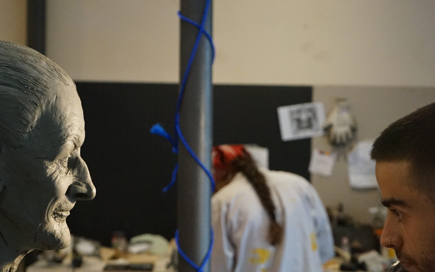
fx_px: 818
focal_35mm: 69
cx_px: 217
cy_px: 167
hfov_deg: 29.8
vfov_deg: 18.8
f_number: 4.5
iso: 6400
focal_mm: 45
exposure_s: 1/160
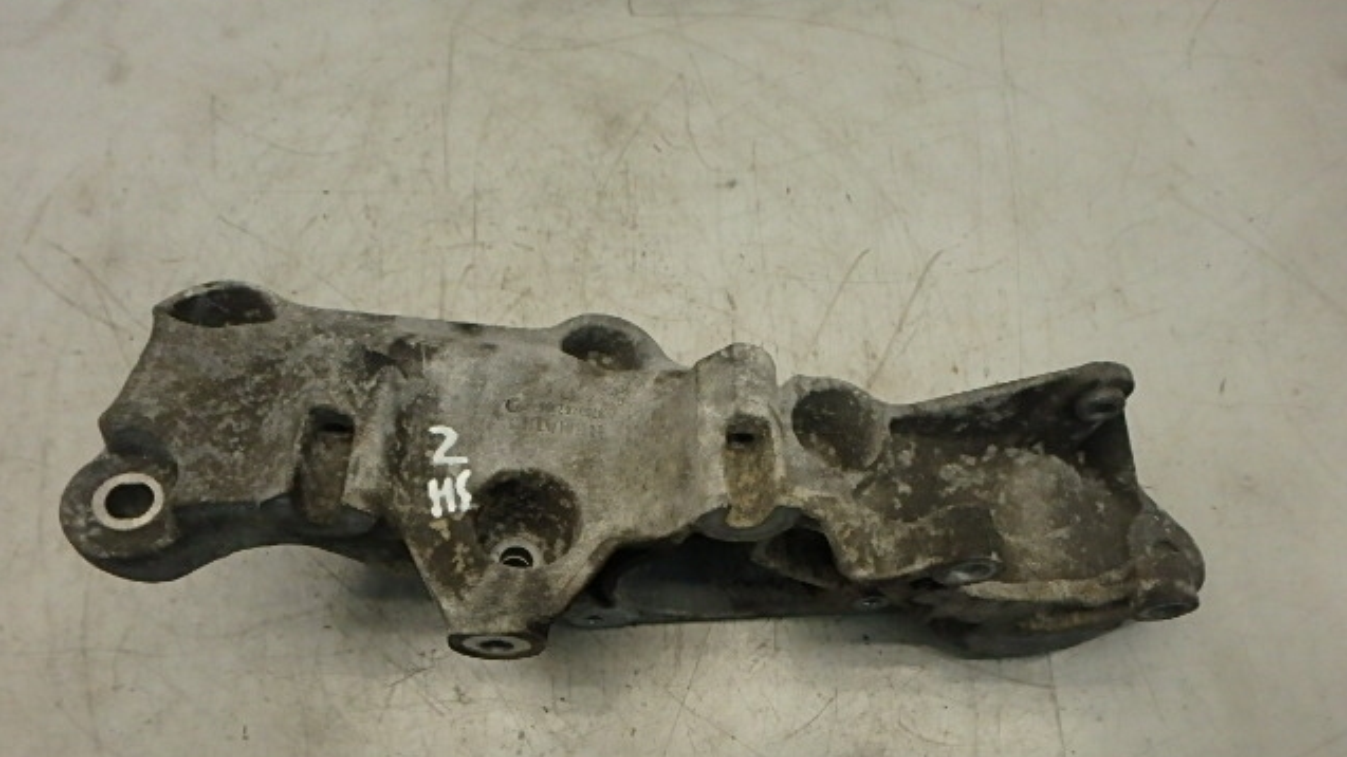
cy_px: 493
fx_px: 821
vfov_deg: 48.8
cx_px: 672
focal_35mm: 23
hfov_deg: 78.7
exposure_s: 1/250
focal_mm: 3.7
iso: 640
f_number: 3.5
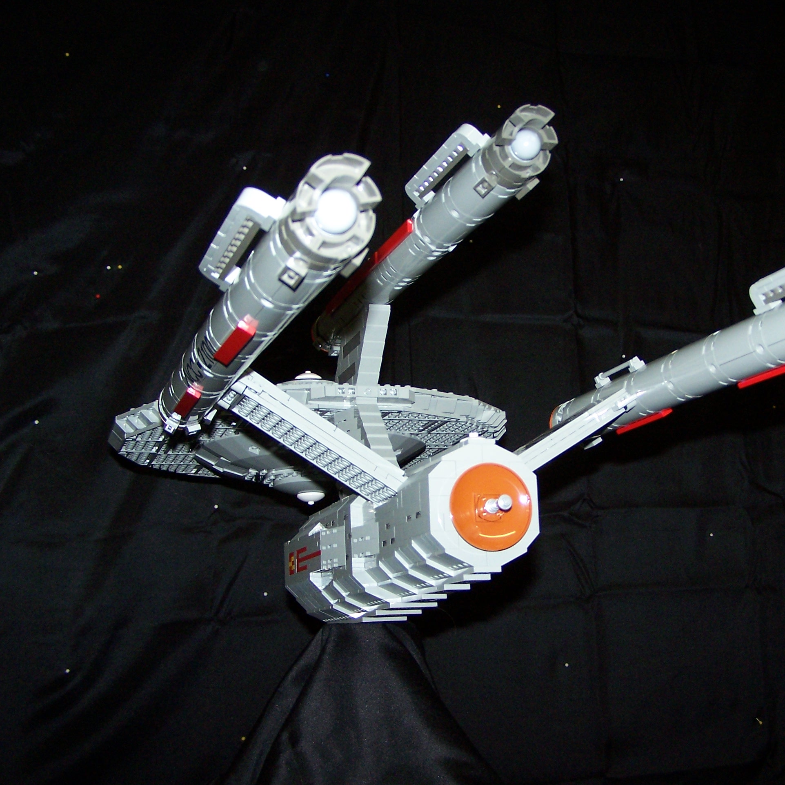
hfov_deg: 37.3
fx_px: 1155
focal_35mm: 45
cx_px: 500
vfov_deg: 37.6
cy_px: 393
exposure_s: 1/60
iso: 140
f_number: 2.8
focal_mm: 6.3
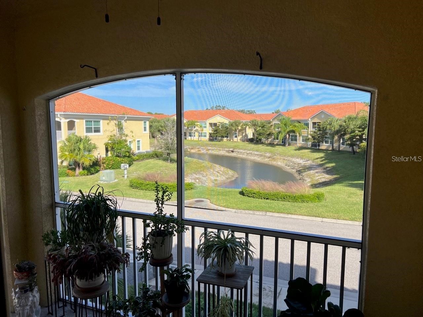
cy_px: 158
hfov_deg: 67.3
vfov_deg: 53.1
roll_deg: -0.5
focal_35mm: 26
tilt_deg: -7.6
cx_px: 212
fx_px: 318
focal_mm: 5.7
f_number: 1.5
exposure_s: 1/2165
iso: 50
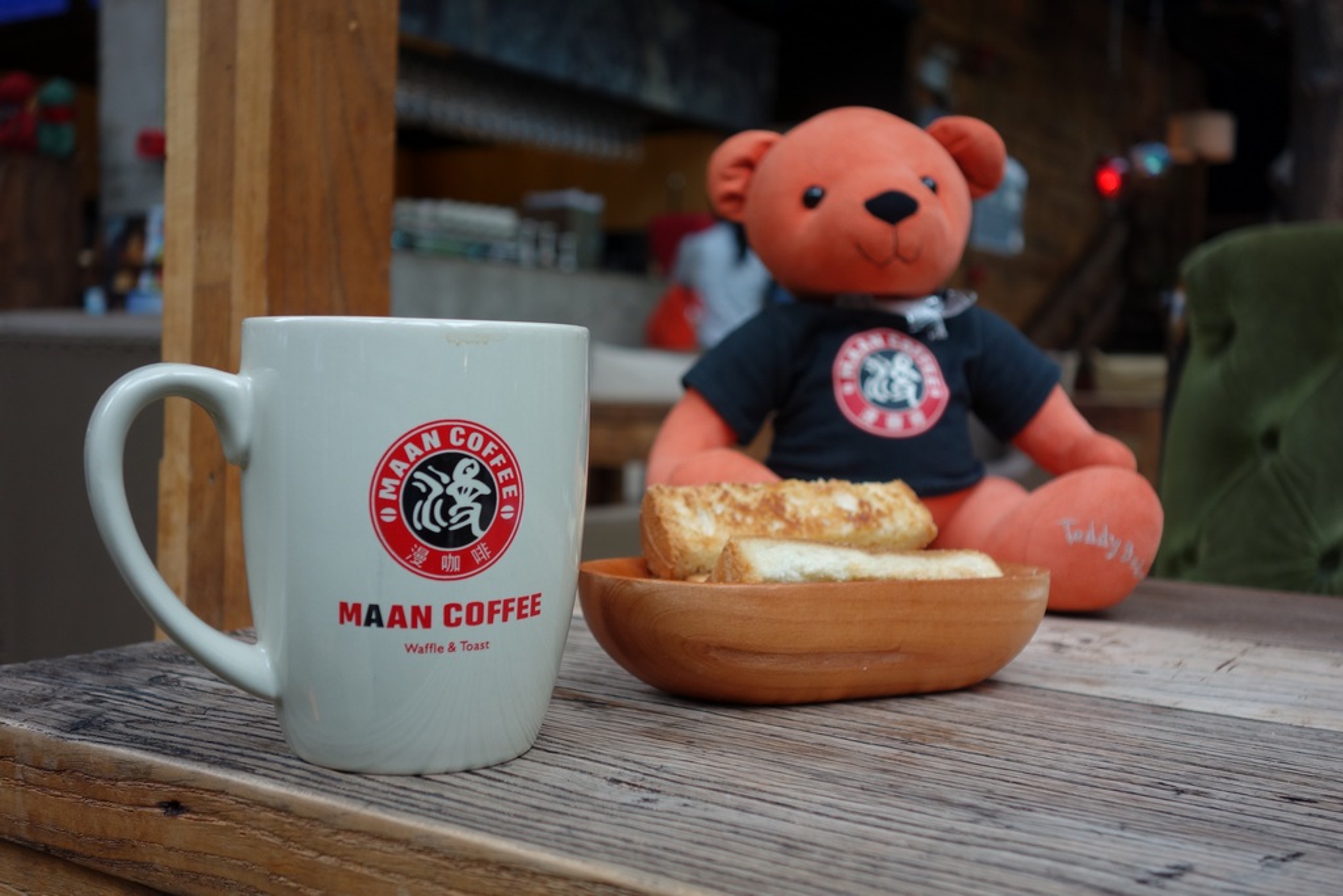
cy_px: 448
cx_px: 672
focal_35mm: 43
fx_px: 1604
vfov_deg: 31.2
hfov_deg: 45.4
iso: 125
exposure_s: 1/60
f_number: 3.2
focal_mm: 15.82
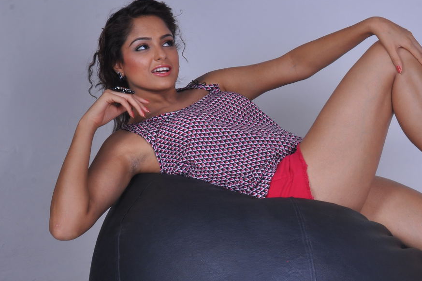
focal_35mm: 66
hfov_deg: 29.5
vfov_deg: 20.5
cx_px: 367
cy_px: 162
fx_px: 773
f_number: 18
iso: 200
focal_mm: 24
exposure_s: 1/160
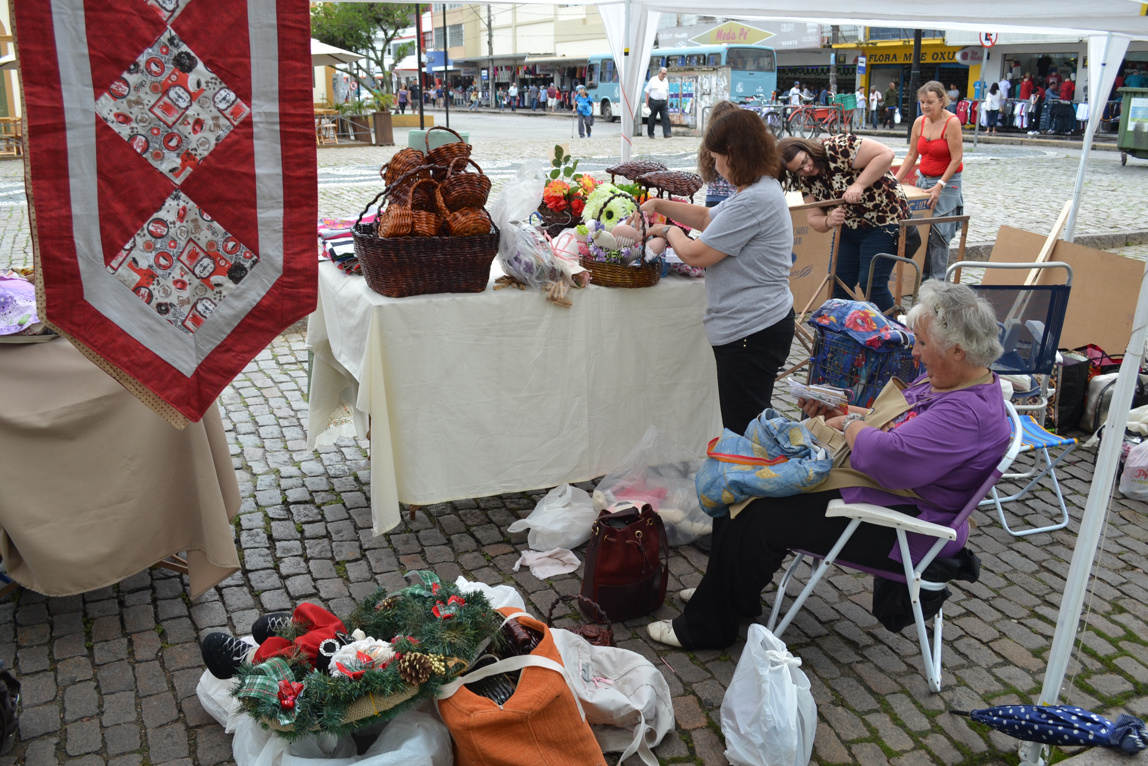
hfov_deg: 60.3
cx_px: 572
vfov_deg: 42.3
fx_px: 988
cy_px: 391
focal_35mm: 31
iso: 180
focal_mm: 20
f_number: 5.6
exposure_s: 1/125
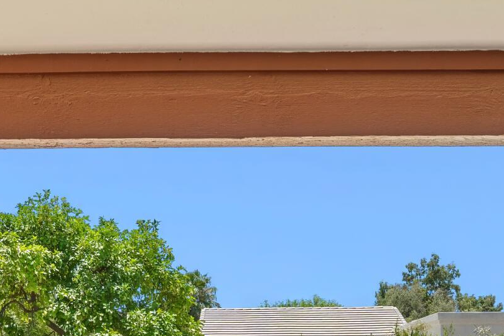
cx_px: 180
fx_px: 882
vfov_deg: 20.1
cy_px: 418
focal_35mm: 63
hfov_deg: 31.7
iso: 640
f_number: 8
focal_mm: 17
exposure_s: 1/200
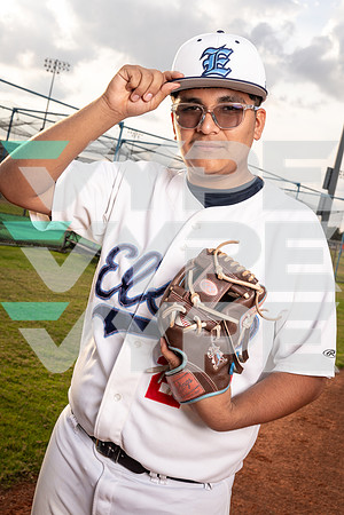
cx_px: 172
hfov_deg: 29.9
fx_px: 645
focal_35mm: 45
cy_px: 258
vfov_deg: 43.6
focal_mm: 45
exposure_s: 1/250
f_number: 11
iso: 250
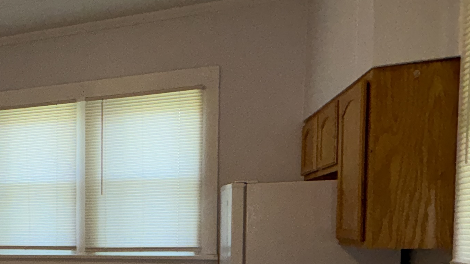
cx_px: -52
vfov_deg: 25.2
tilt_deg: -3.5
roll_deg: +1.4
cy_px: 264
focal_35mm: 45
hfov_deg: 37.7
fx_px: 561
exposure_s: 1/107
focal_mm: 2.22
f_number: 2.2
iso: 64
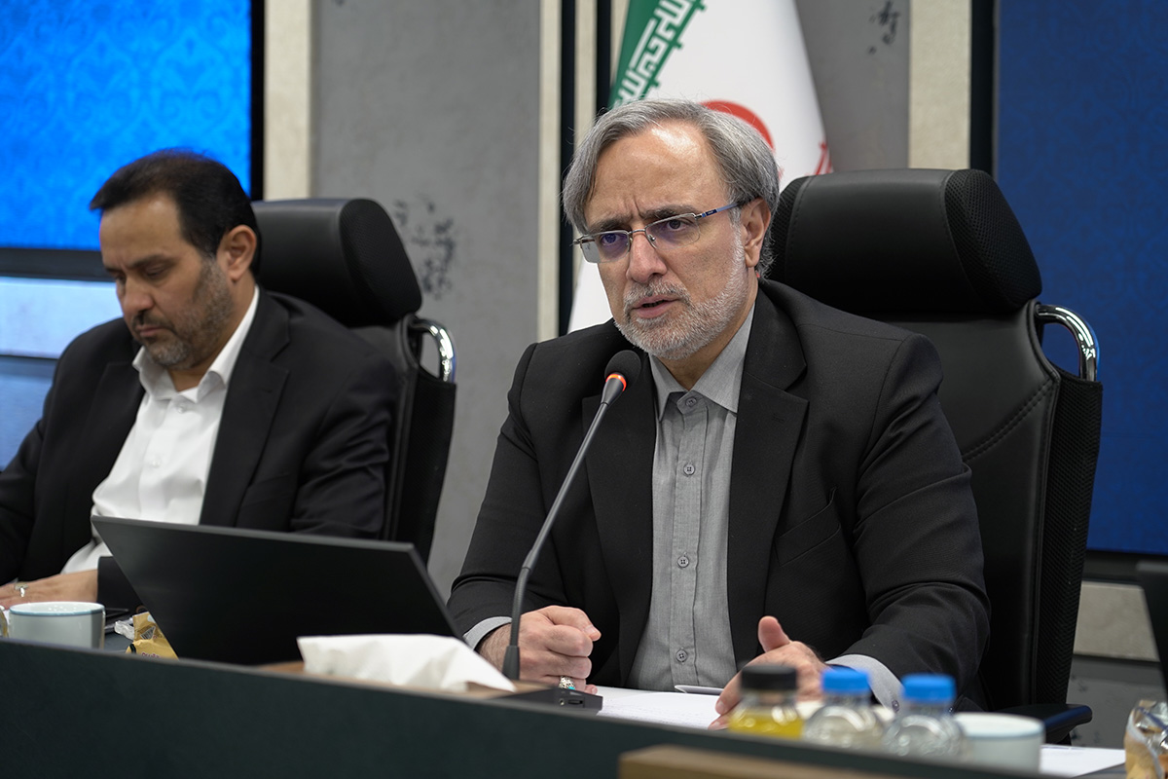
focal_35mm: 82
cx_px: 584
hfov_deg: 24.8
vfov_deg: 16.7
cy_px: 390
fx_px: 2660
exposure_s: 1/40
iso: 250
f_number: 4
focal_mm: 82
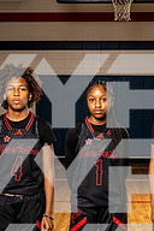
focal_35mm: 75
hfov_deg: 18.2
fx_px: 481
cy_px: 177
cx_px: 95
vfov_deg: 26.6
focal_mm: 32
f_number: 5.6
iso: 125
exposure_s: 1/250
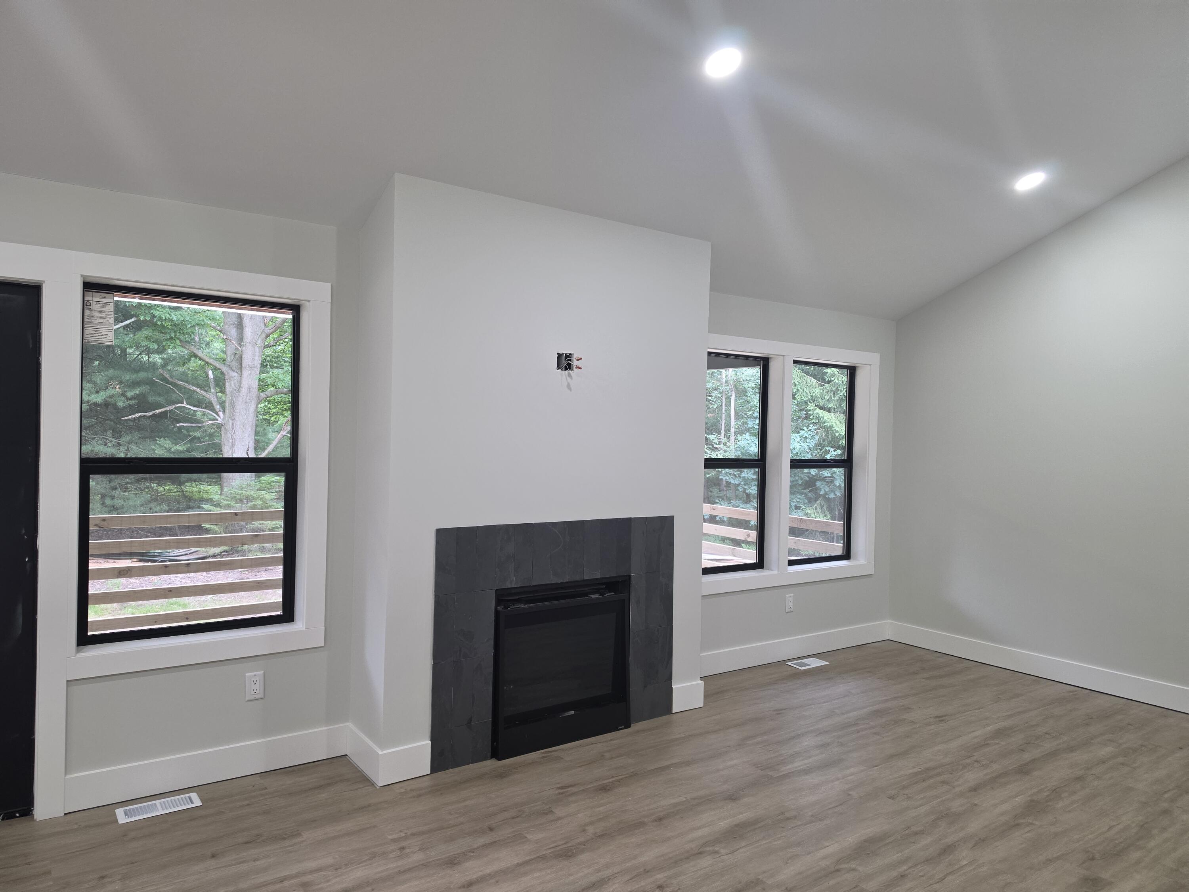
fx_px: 790
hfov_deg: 73.9
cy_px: 446
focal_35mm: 23
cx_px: 594
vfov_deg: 58.9
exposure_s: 1/120
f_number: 1.4
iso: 160
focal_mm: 6.5
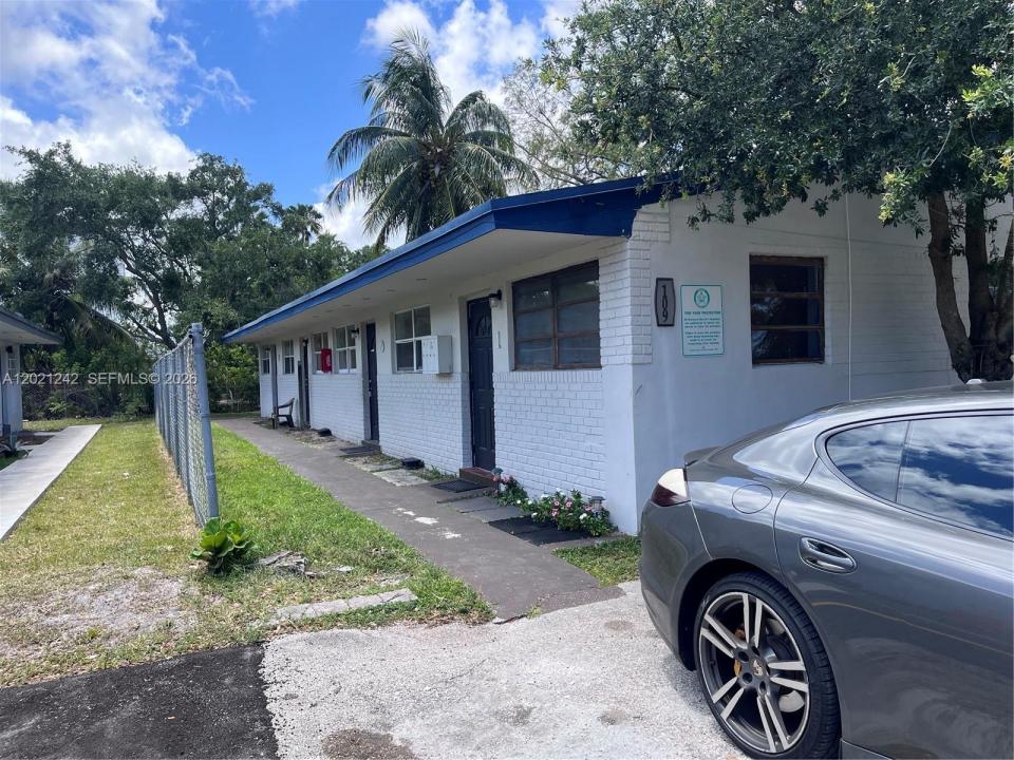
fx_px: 762
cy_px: 380
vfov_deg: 53.1
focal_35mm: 26
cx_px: 507
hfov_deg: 67.3
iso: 50
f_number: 1.6
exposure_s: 1/1372
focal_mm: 5.1
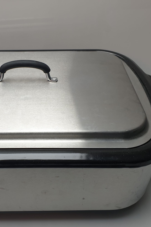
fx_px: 264
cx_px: 32
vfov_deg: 46.3
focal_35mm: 42
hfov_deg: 31.2
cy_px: 124
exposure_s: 1/100
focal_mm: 4.3
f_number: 2.4
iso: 64
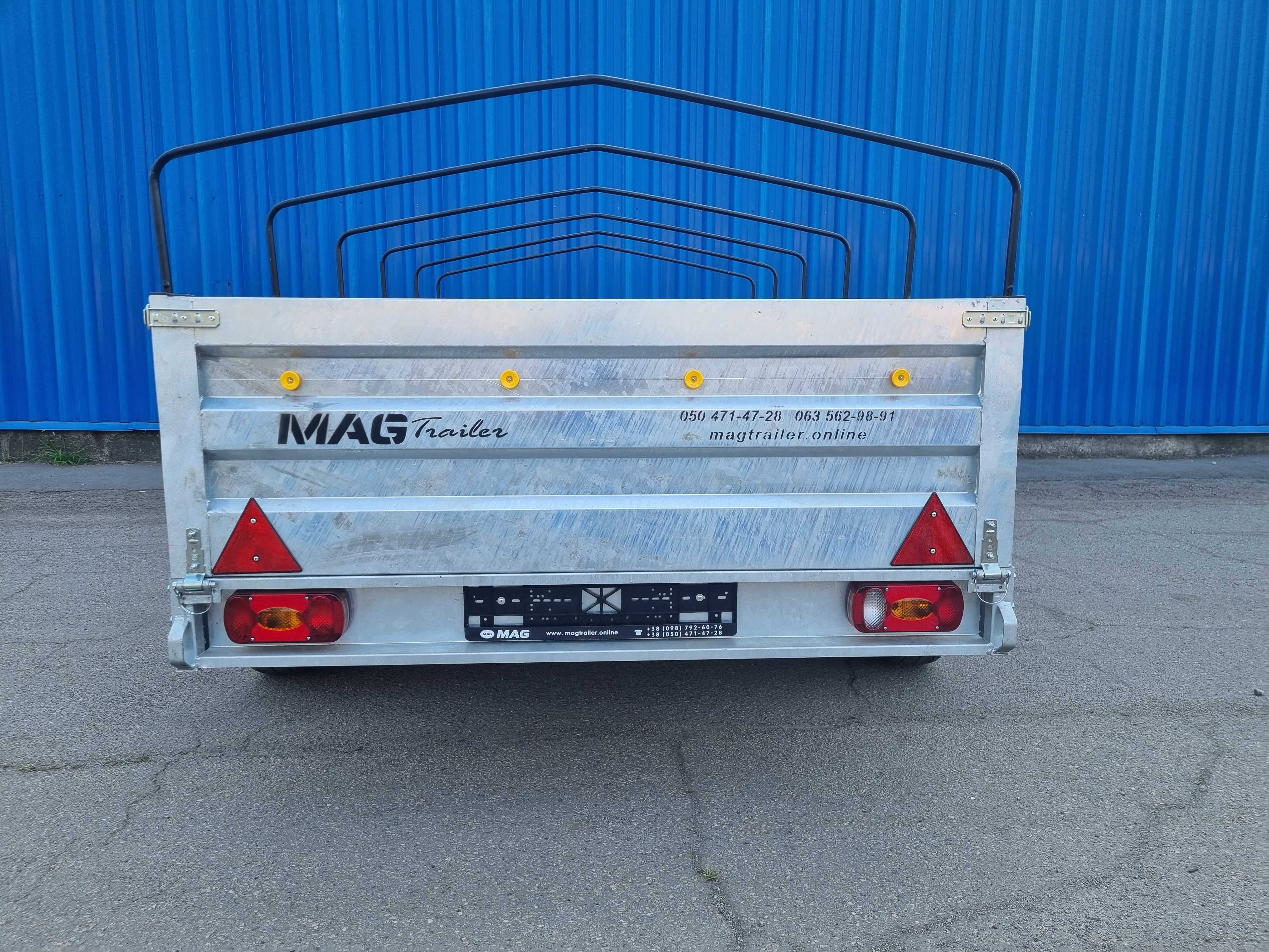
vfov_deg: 53.1
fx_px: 953
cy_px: 476
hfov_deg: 67.3
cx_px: 634
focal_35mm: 26
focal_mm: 5.4
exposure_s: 1/398
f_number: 1.8
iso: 50
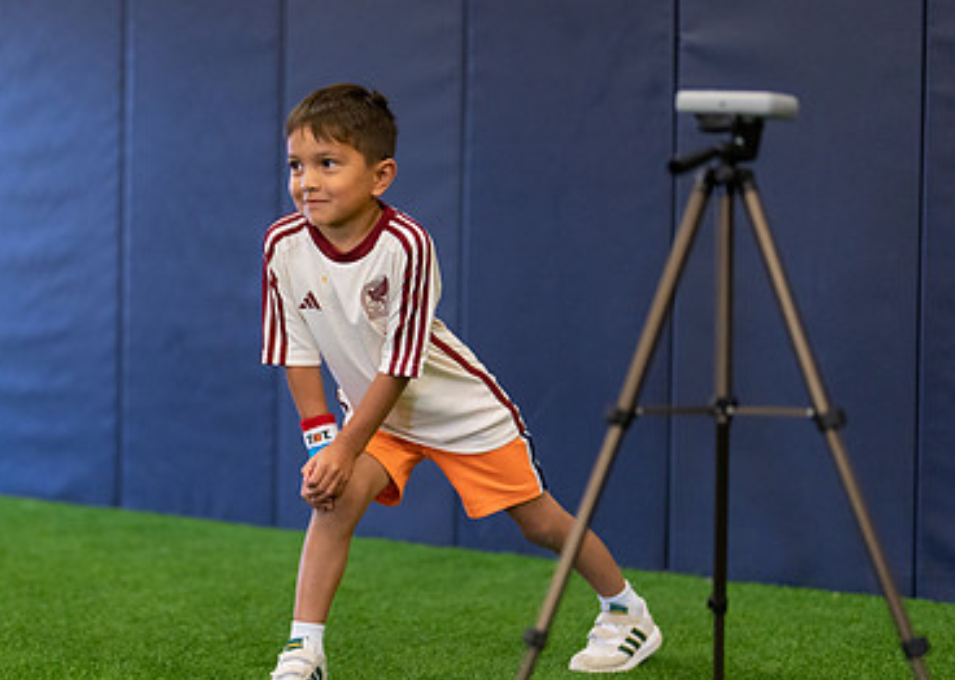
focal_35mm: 84
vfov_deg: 17.0
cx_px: 322
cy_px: 337
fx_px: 2276
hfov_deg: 23.6
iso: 1600
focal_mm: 50
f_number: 1.2
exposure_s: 1/1000
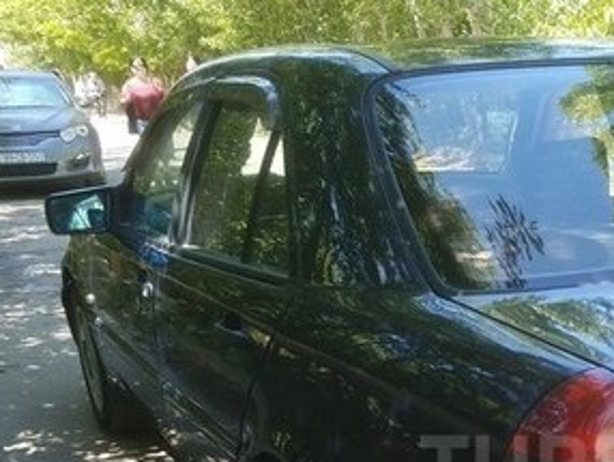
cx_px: 640
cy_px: 467
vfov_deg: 23.4
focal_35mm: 60
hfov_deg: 29.6
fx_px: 1065
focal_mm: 4.2
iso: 50
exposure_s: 1/253
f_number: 1.7
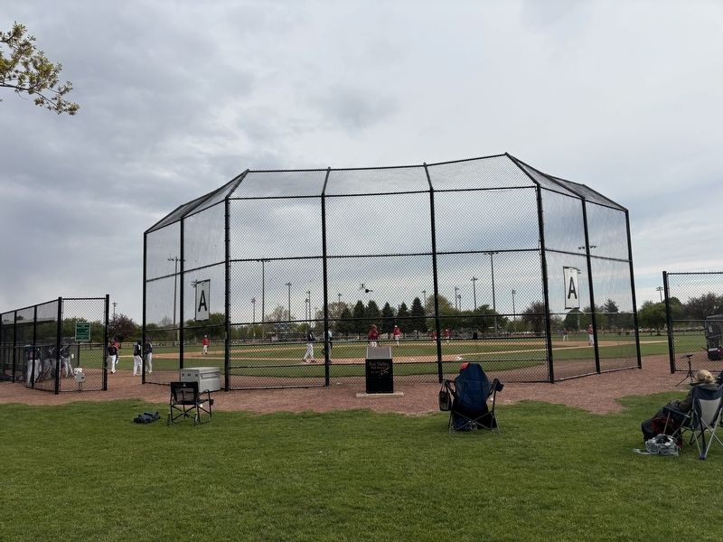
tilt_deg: +8.0
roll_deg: +0.2
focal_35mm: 26
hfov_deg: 67.3
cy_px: 271
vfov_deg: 53.1
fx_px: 543
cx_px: 362
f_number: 1.6
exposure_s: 1/3623
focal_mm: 5.96
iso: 50
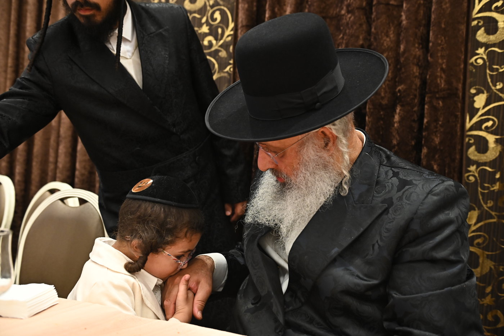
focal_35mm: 38
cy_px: 168
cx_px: 252
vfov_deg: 35.0
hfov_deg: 50.7
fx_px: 532
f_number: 3.5
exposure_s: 1/200
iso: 2500
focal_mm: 38
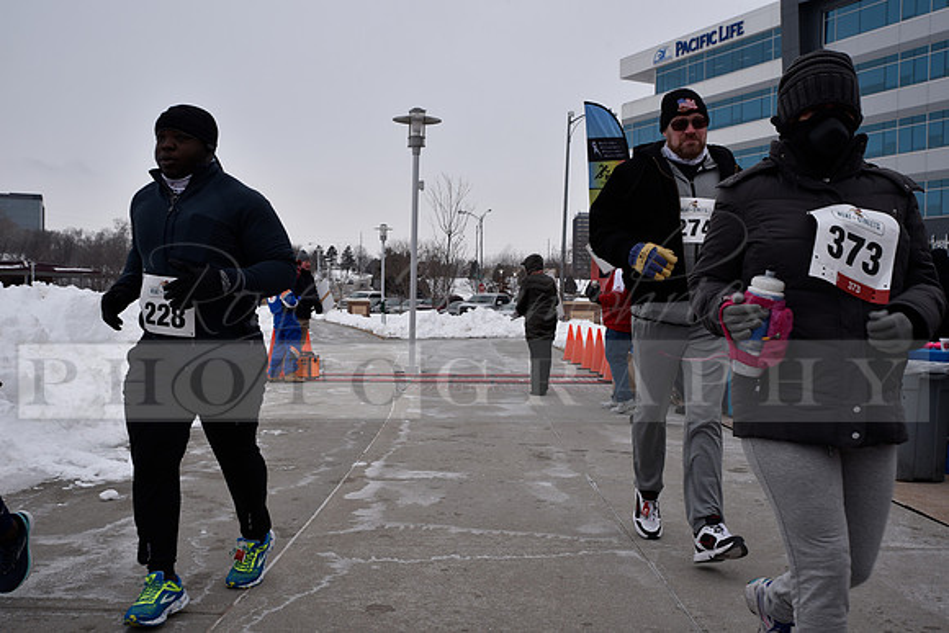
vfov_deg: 36.9
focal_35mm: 36
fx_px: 949
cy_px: 316
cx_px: 474
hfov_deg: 53.1
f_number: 10
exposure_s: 1/400
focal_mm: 36
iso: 400
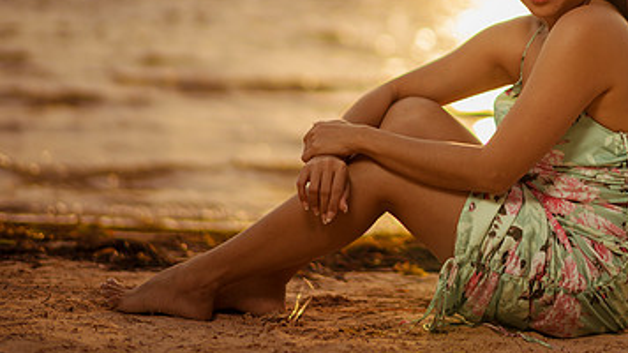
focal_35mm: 99
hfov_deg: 21.4
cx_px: 483
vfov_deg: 12.1
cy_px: 19
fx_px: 1648
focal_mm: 58
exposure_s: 1/5000
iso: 125
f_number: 1.4
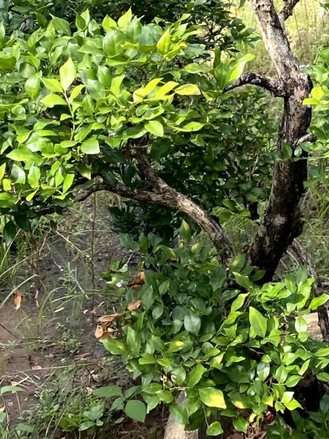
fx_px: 937
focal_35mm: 74
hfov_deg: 19.3
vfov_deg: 24.9
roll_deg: +0.2
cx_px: 334
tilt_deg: -12.2
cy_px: -13
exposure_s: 1/220
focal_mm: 4.25
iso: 32
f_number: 1.8
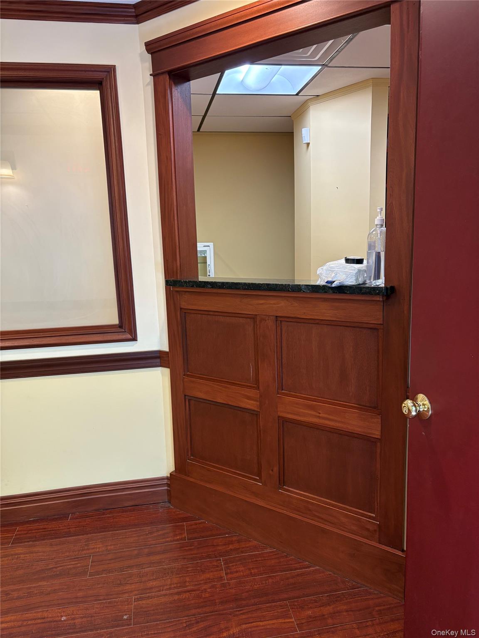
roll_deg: +2.3
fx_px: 480
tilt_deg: -9.3
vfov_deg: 67.3
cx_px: 240
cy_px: 319
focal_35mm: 26
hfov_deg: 53.1
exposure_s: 1/60
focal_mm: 5.96
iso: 160
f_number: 1.6
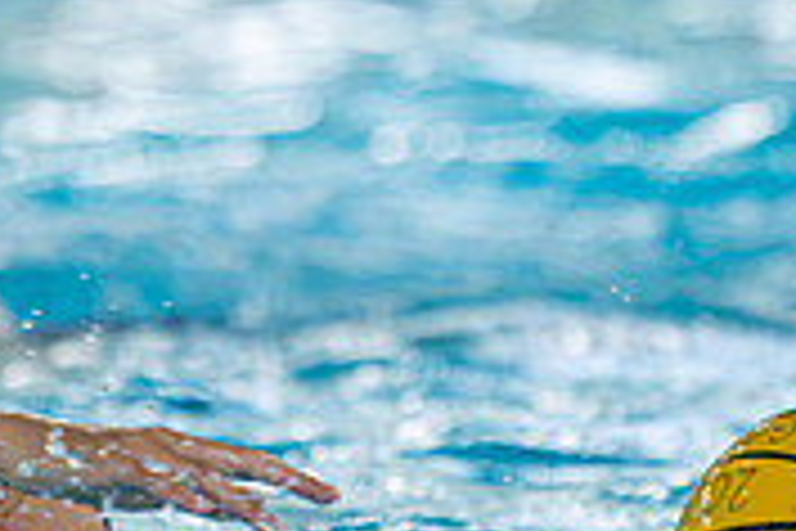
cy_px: 157
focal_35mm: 909
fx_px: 20097
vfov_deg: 1.5
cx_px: 95
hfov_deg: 2.3
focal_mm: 190
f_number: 2.8
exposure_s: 1/1000
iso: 5000
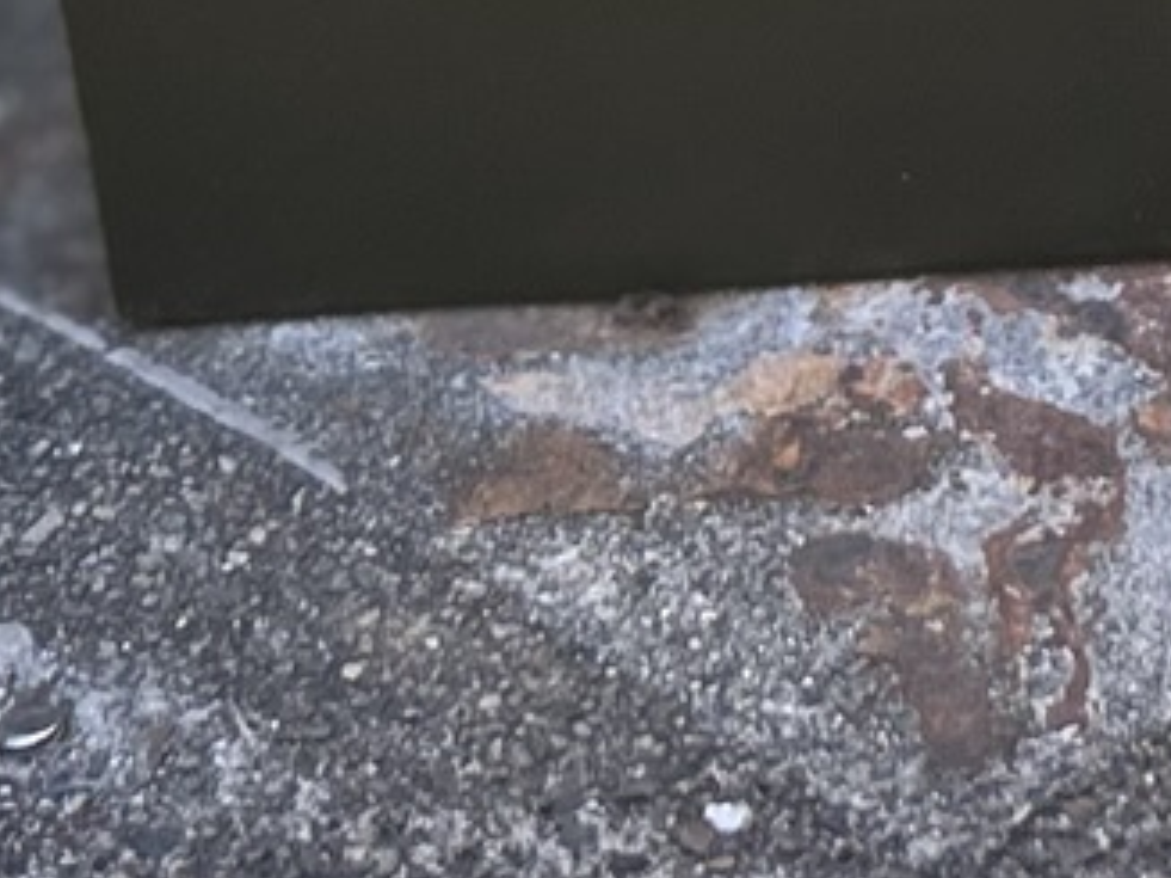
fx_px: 5377
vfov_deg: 8.5
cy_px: -1272
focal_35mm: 159
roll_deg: +6.6
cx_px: 902
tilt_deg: -15.2
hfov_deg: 12.4
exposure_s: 1/135
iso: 32
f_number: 1.5
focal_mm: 5.7
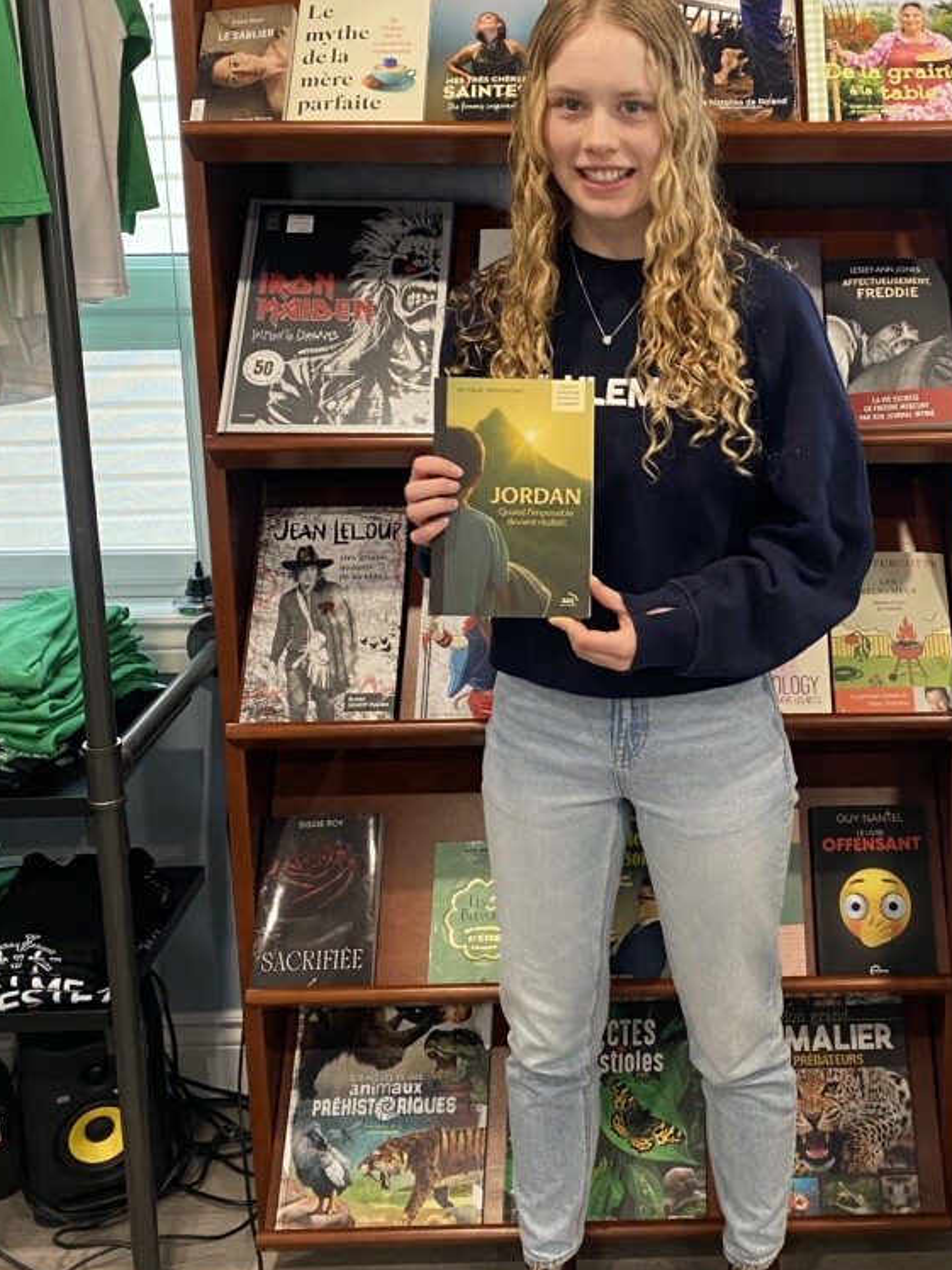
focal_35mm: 41
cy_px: 497
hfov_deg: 34.4
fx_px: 1503
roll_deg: +1.3
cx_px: 719
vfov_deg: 45.5
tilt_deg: -12.3
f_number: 1.8
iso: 125
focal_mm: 4.25
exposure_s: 1/60
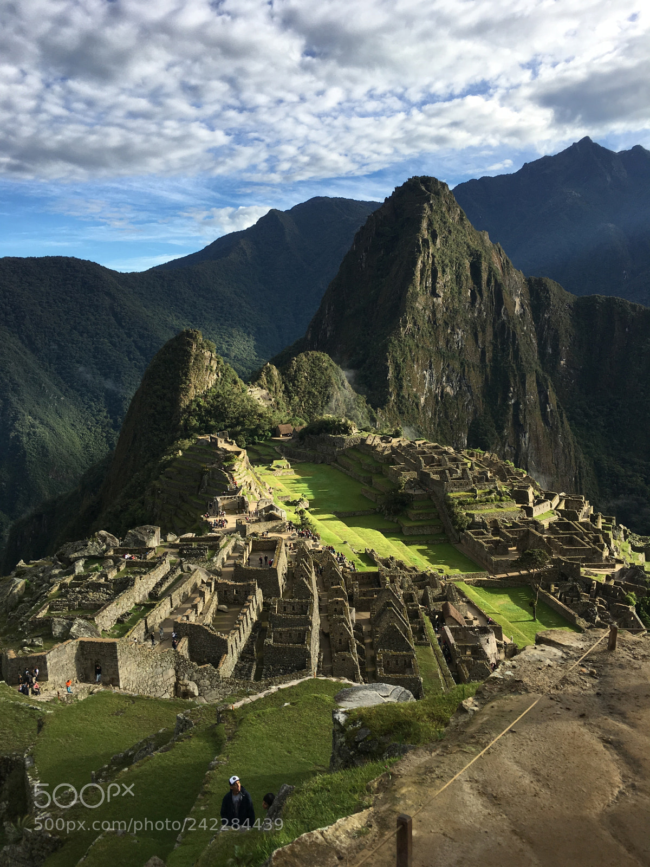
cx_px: 325
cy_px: 434
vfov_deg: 61.7
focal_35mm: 29
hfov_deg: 48.2
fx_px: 726
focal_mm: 4.15
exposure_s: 1/718
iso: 25
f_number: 2.2
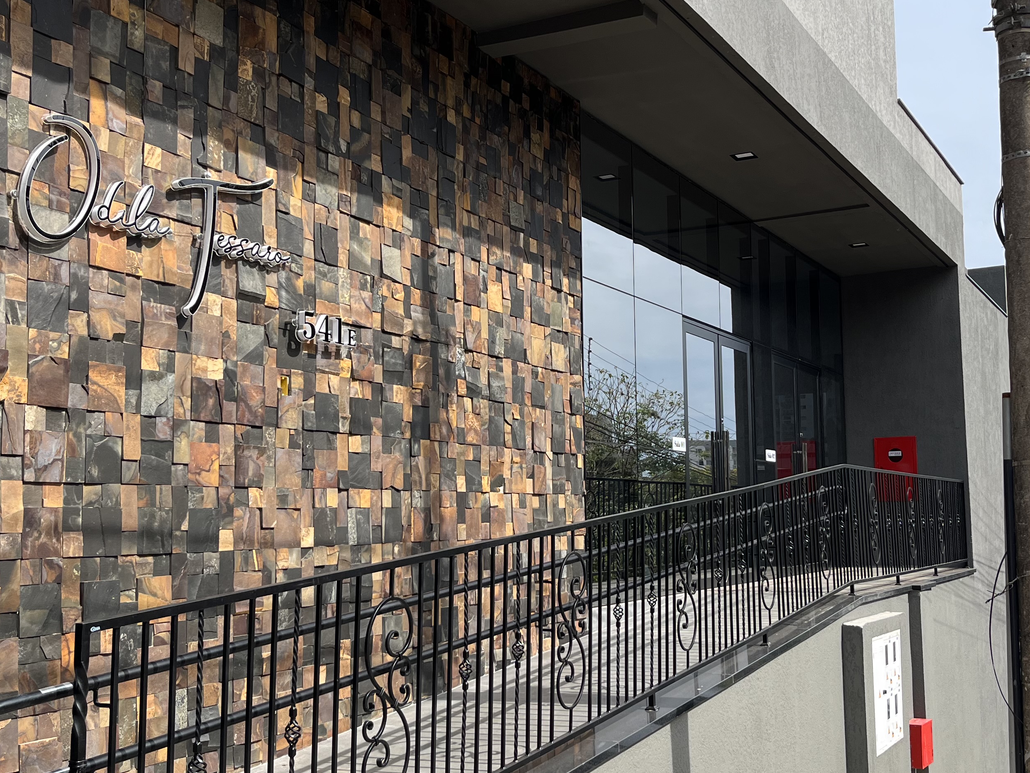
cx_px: 533
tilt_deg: +4.7
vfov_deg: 34.3
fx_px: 1250
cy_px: 411
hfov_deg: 44.8
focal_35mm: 42
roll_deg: +0.8
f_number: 1.6
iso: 50
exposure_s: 1/1890
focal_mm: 5.1
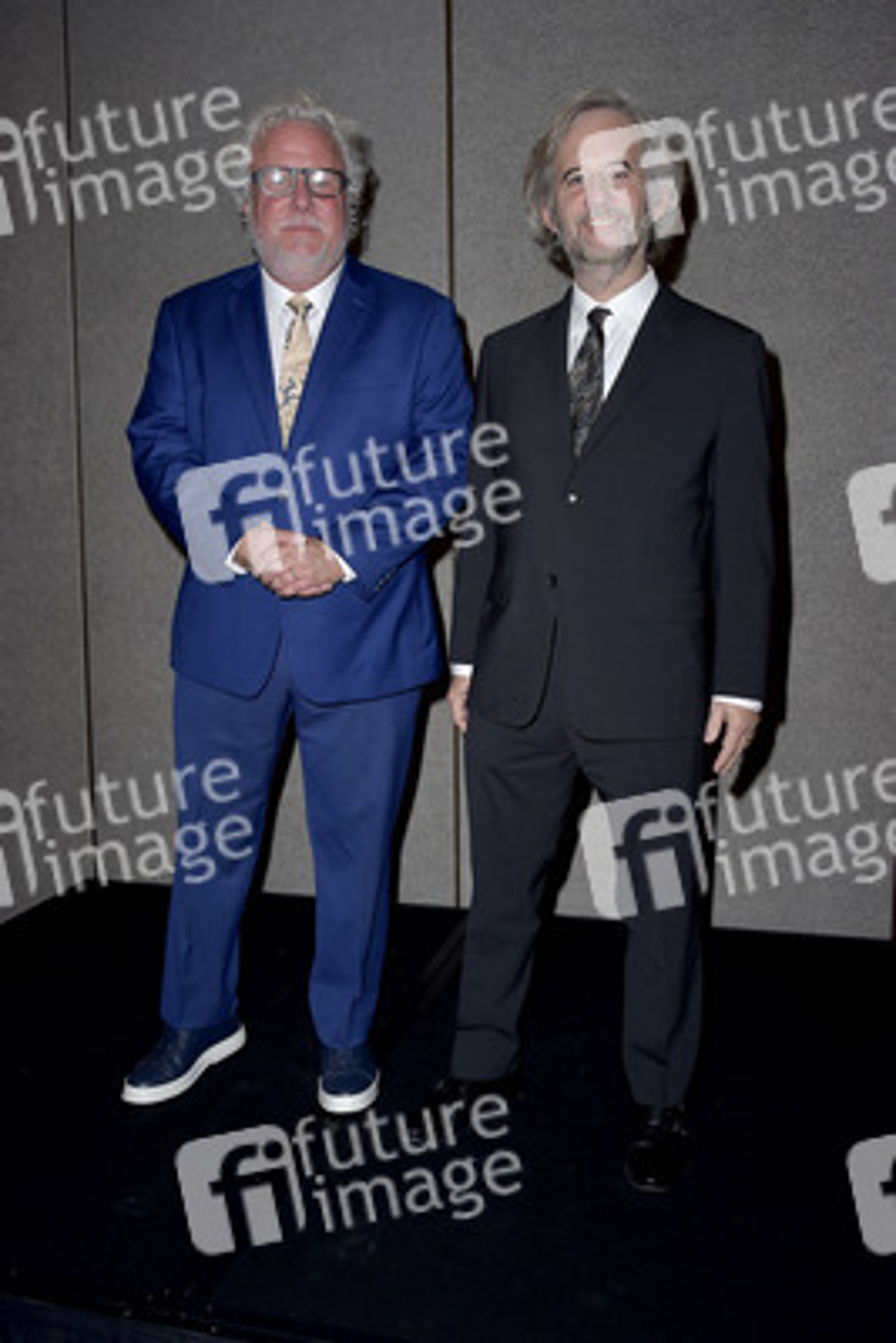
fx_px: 1194
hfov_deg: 41.1
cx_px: 448
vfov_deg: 58.7
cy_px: 672
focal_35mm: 32
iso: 500
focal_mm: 32
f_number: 6.3
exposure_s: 1/250
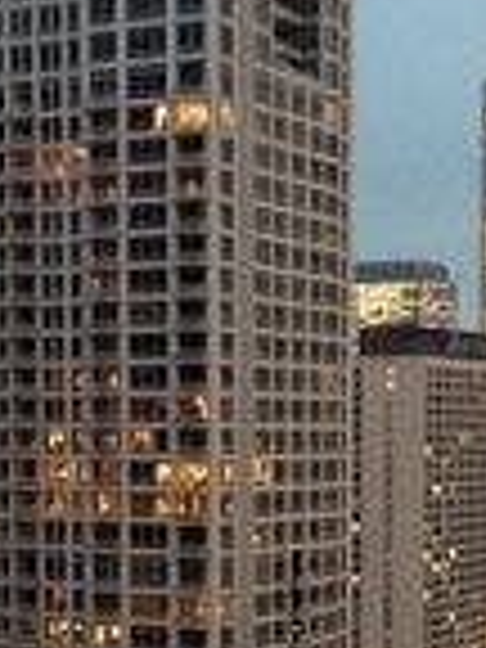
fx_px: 1872
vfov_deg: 19.3
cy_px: 576
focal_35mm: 100
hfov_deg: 14.8
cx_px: 338
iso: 400
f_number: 2.2
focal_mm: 4.12
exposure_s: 1/15
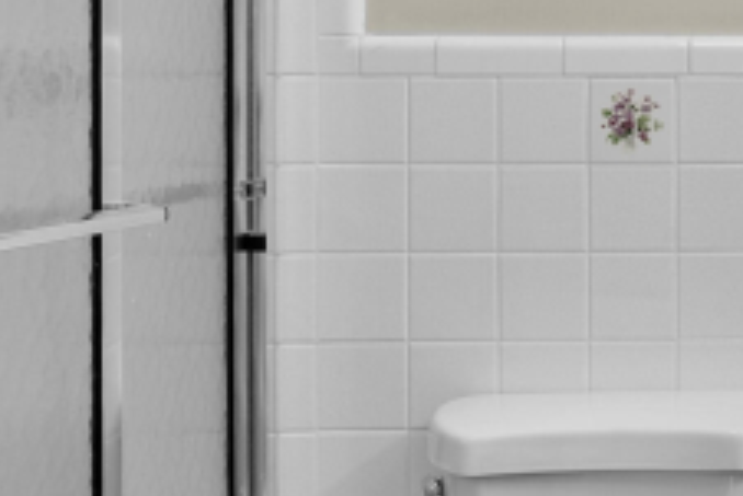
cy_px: 122
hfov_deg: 31.6
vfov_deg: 25.2
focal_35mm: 53
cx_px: 883
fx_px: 1095
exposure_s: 1/2
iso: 400
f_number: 11
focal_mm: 16
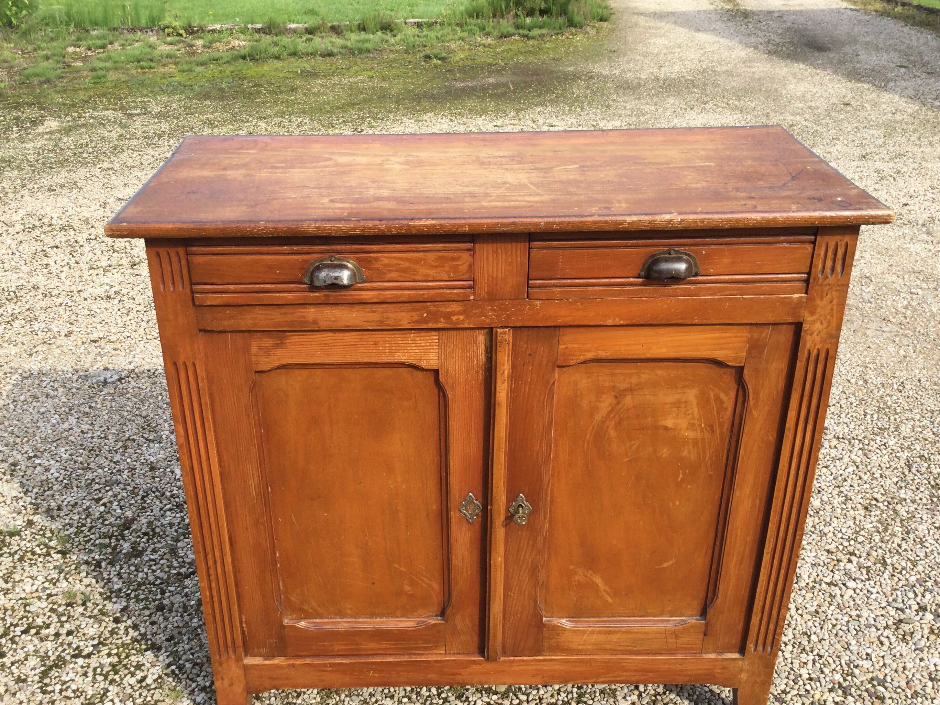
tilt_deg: -26.7
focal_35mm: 37
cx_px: 449
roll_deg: -0.6
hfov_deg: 50.1
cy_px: 406
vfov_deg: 38.6
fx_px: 1005
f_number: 2.4
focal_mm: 3.3
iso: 25
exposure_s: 1/550
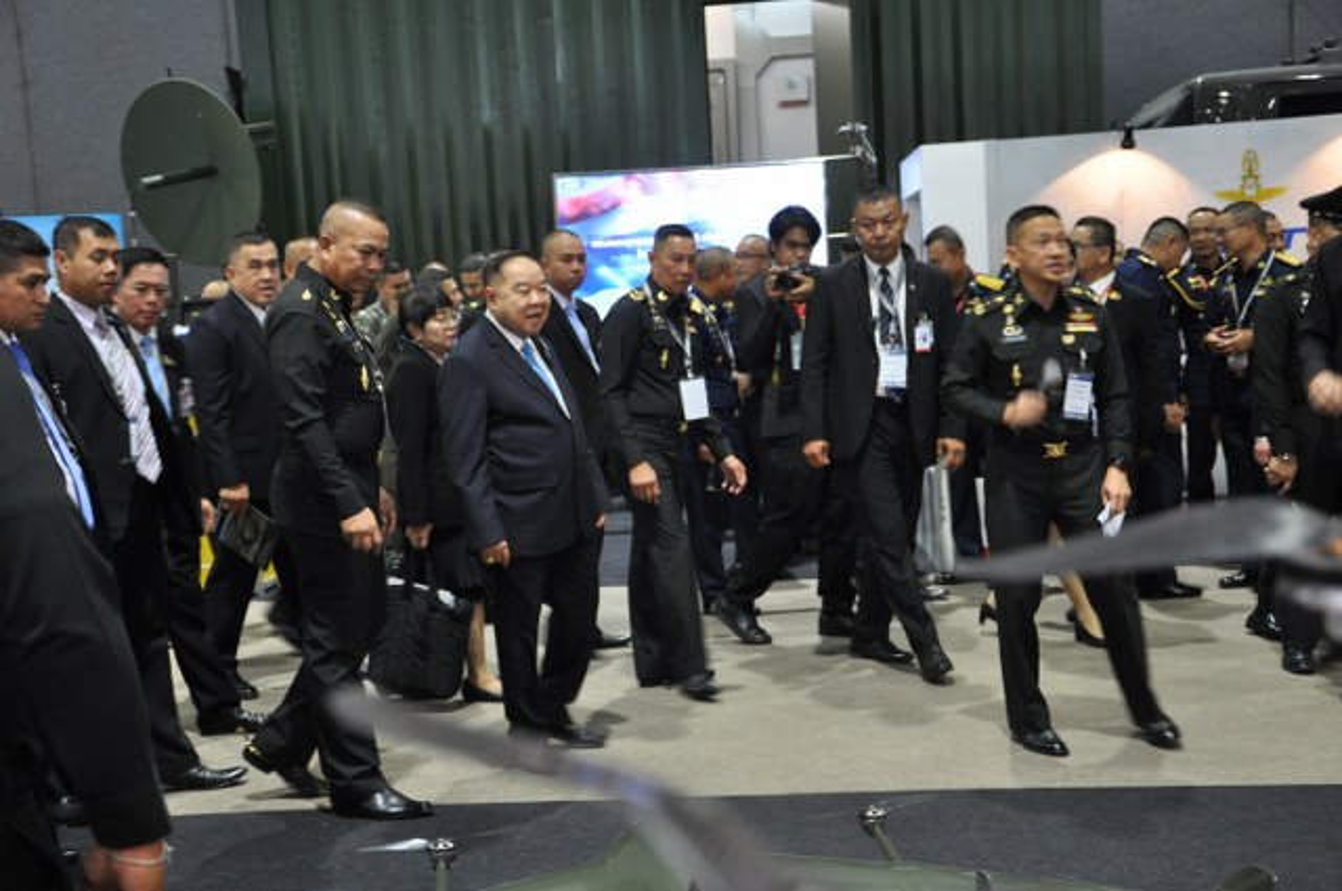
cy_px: 446
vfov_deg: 26.4
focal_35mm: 51
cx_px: 671
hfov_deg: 38.9
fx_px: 1899
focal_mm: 34
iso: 900
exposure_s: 1/25
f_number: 4.2
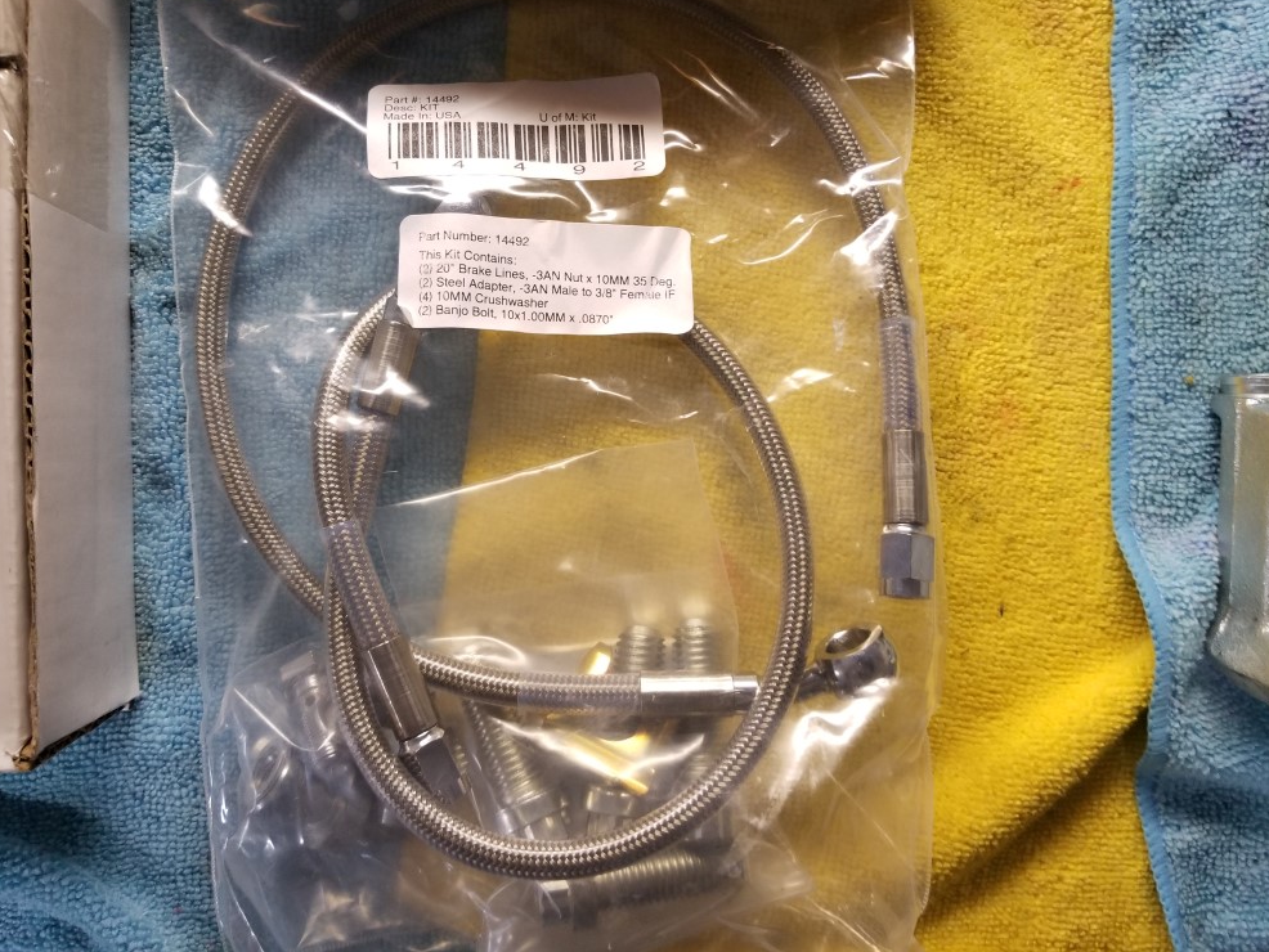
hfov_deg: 65.3
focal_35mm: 27
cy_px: 459
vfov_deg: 51.4
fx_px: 990
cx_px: 616
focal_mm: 4.25
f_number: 1.7
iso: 200
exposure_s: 1/30
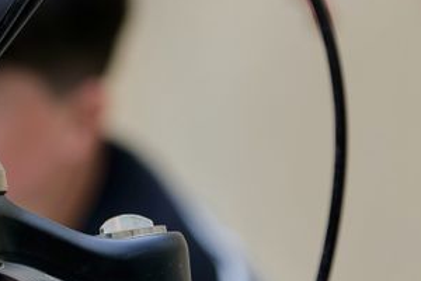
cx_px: -209
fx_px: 2491
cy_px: 53
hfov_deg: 9.4
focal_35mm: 213
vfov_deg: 6.4
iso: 100
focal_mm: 50
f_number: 2
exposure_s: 1/125
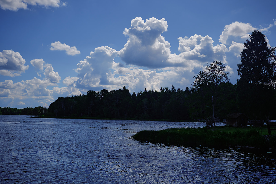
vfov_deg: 37.9
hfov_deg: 54.4
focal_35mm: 35
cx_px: 138
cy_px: 92
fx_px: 268
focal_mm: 23
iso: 125
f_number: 2.8
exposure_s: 1/8000
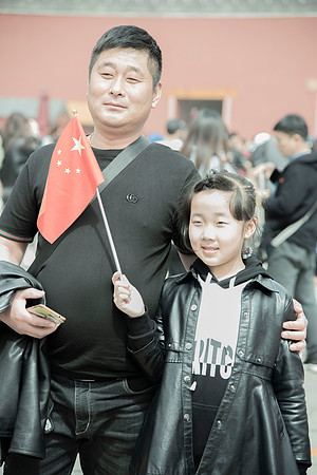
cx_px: 158
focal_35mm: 100
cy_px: 238
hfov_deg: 13.7
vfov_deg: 20.4
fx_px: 1321
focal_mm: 100
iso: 1000
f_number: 4.5
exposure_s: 1/800
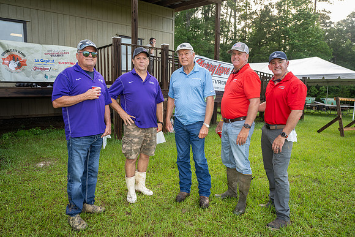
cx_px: 178
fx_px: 256
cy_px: 118
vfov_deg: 49.6
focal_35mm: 26
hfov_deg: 69.4
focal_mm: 26
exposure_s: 1/125
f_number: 3.2
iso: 200
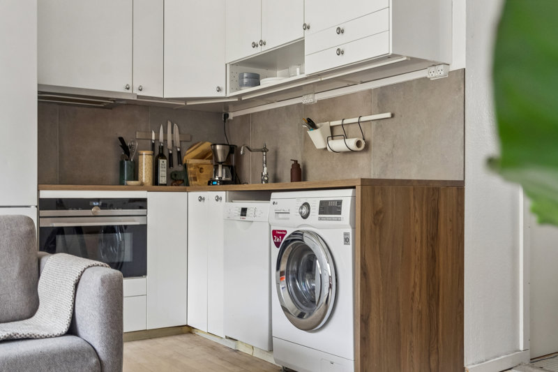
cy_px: 186
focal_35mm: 37
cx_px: 279
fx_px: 573
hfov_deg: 51.9
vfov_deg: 35.9
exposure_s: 1/15
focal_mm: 25
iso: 200
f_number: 5.6
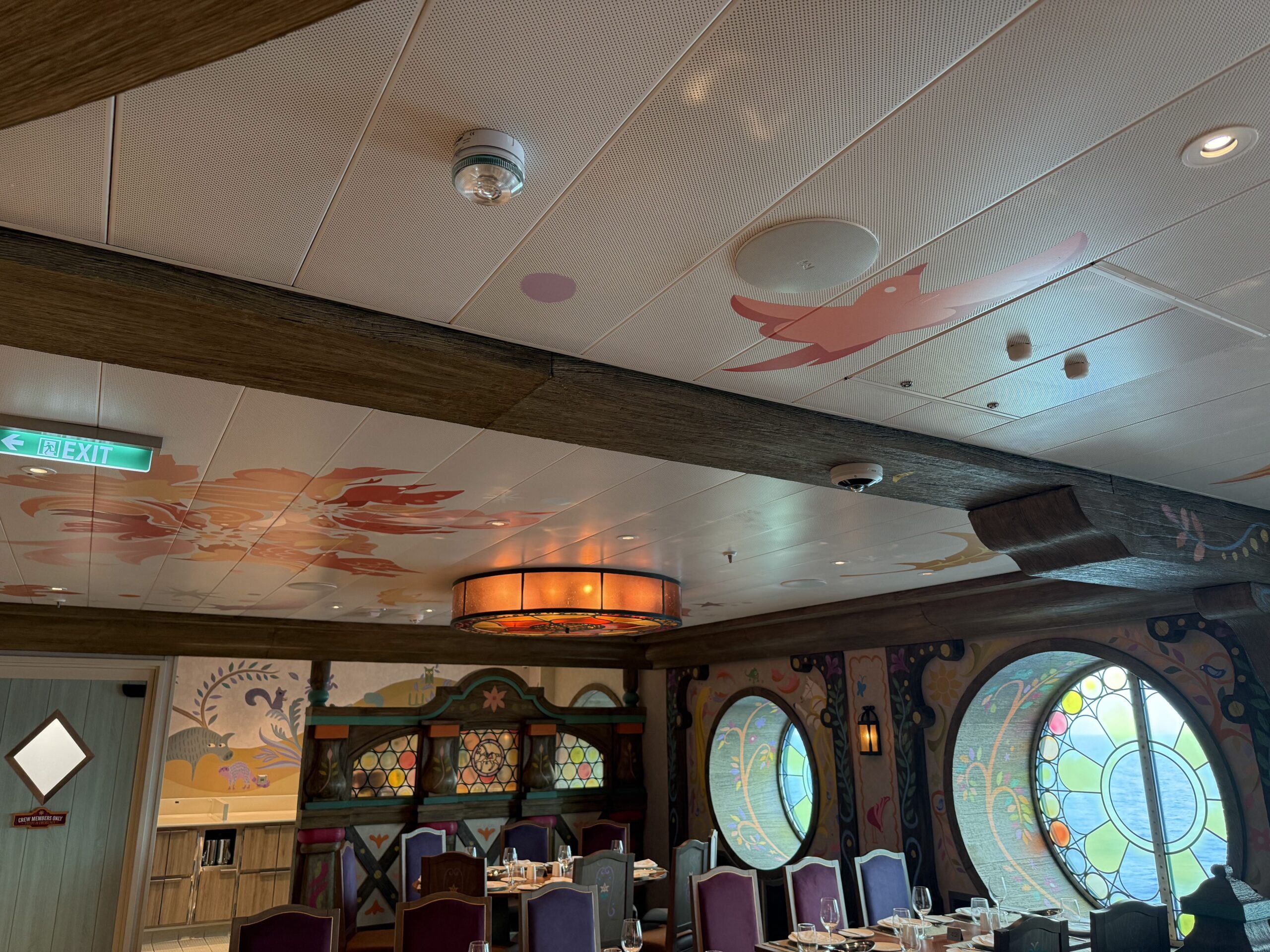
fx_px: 881
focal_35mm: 24
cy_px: 476
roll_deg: -0.4
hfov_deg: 71.6
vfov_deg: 56.8
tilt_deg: +17.0
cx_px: 635
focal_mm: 6.76
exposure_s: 1/90
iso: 200
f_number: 1.78
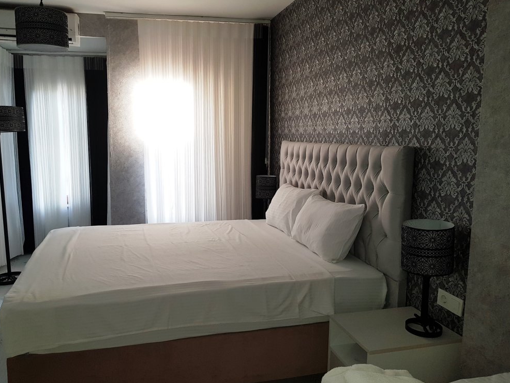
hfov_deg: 65.3
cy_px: 195
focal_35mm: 27
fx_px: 398
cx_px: 260
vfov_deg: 51.4
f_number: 1.7
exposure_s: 1/50
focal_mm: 4.2
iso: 64
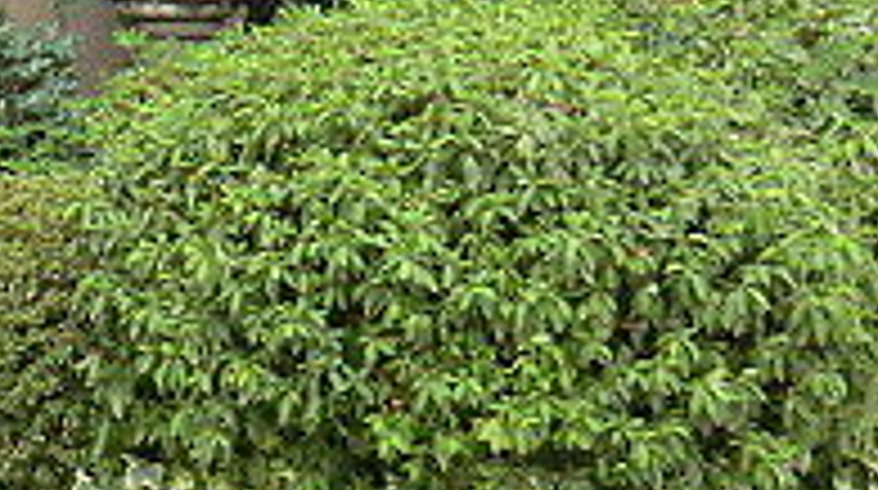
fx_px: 1999
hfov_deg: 22.2
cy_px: 265
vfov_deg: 14.0
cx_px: -261
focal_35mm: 86
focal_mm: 4.3
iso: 64
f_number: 3.2
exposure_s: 1/80
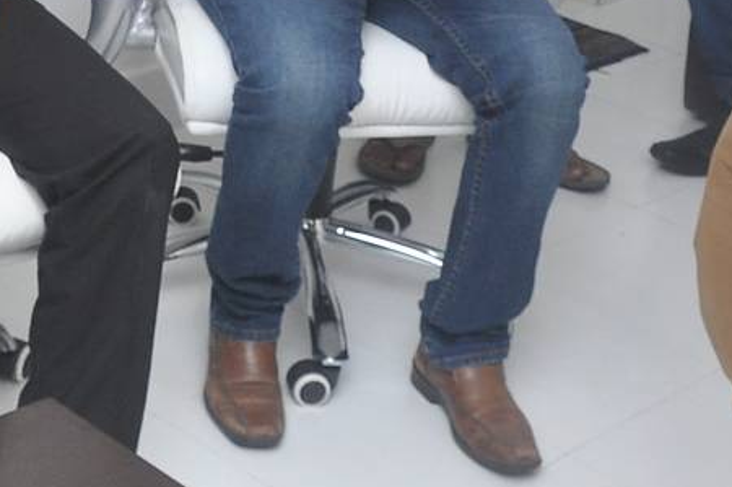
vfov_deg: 13.3
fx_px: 1950
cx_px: 117
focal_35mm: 96
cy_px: -278
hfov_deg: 20.9
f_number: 7.1
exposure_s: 1/125
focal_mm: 18
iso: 800
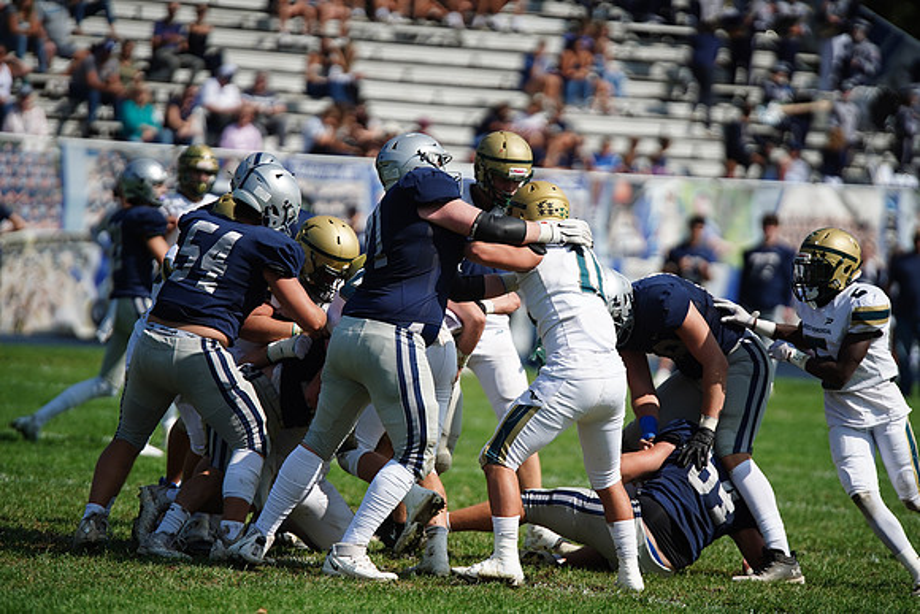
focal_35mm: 300
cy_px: 307
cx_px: 460
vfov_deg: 4.6
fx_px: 7668
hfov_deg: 6.9
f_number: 2.8
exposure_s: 1/6400
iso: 400
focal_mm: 300
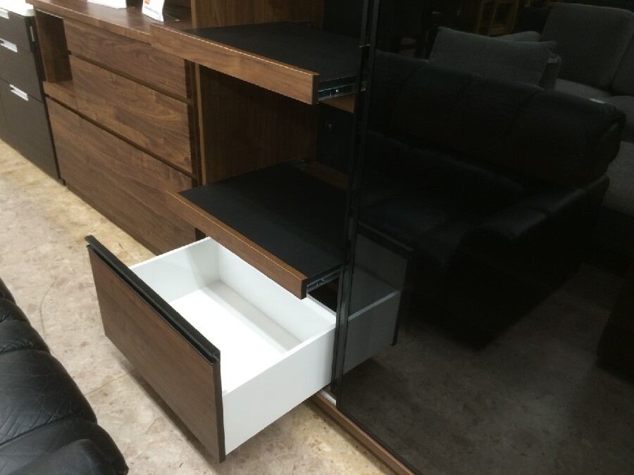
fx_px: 531
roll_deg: -3.5
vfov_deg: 48.2
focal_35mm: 29
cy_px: 238
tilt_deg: -30.7
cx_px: 317
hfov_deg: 61.7
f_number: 2.2
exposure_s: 1/30
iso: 80
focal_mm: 4.15
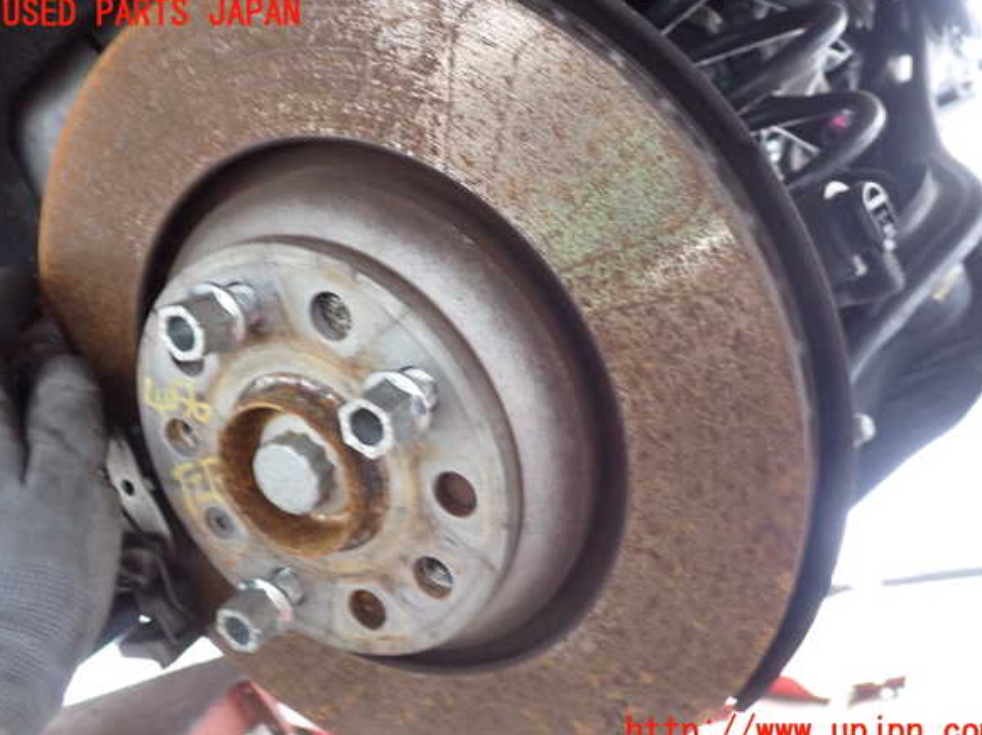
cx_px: 500
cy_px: 373
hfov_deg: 58.4
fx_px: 879
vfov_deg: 45.4
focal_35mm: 31
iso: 640
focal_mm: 5.4
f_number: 2.3
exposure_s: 1/30
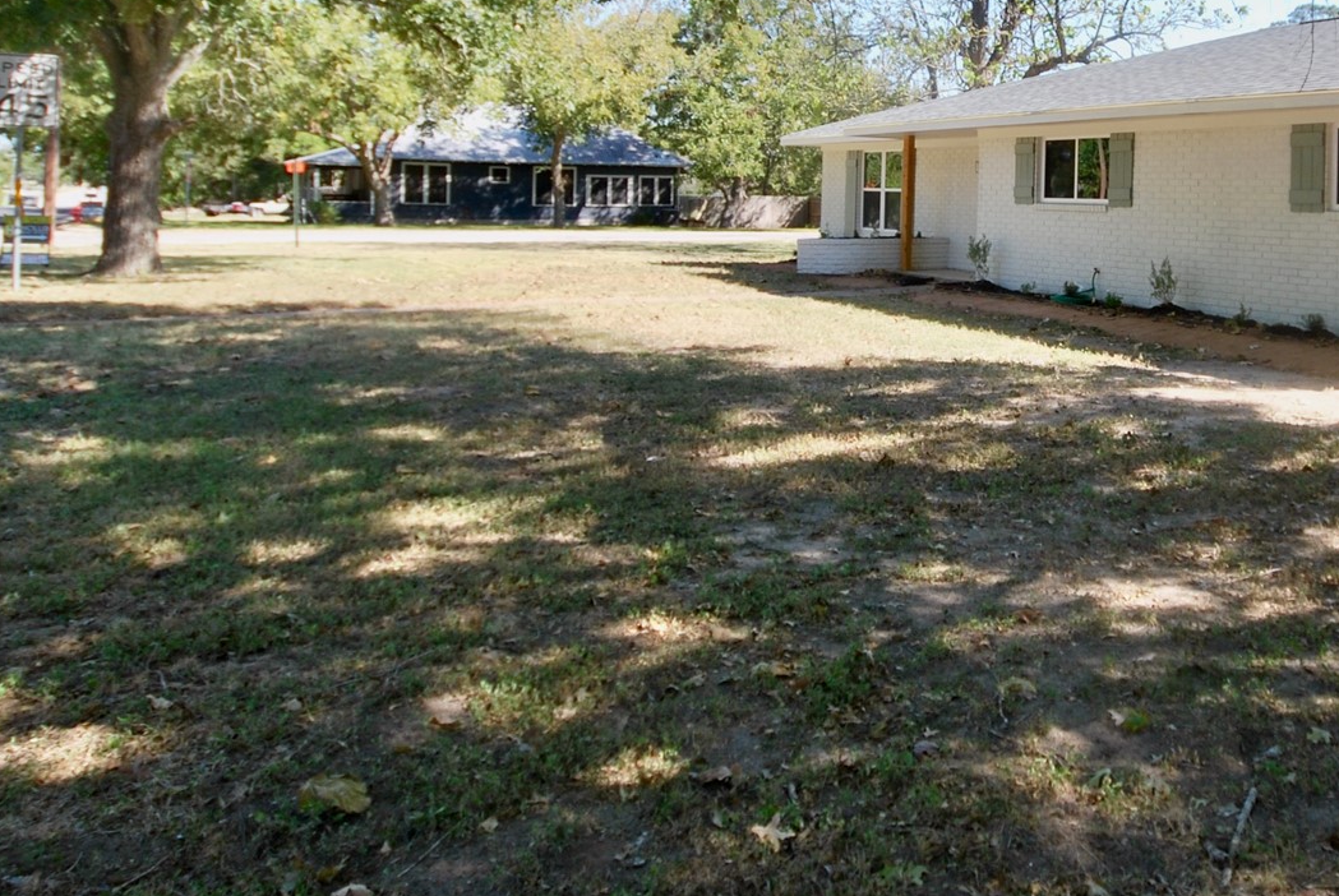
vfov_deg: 40.3
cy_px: 152
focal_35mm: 31
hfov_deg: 57.2
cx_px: 1003
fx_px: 1154
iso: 100
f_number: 5.6
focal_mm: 10
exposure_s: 1/125
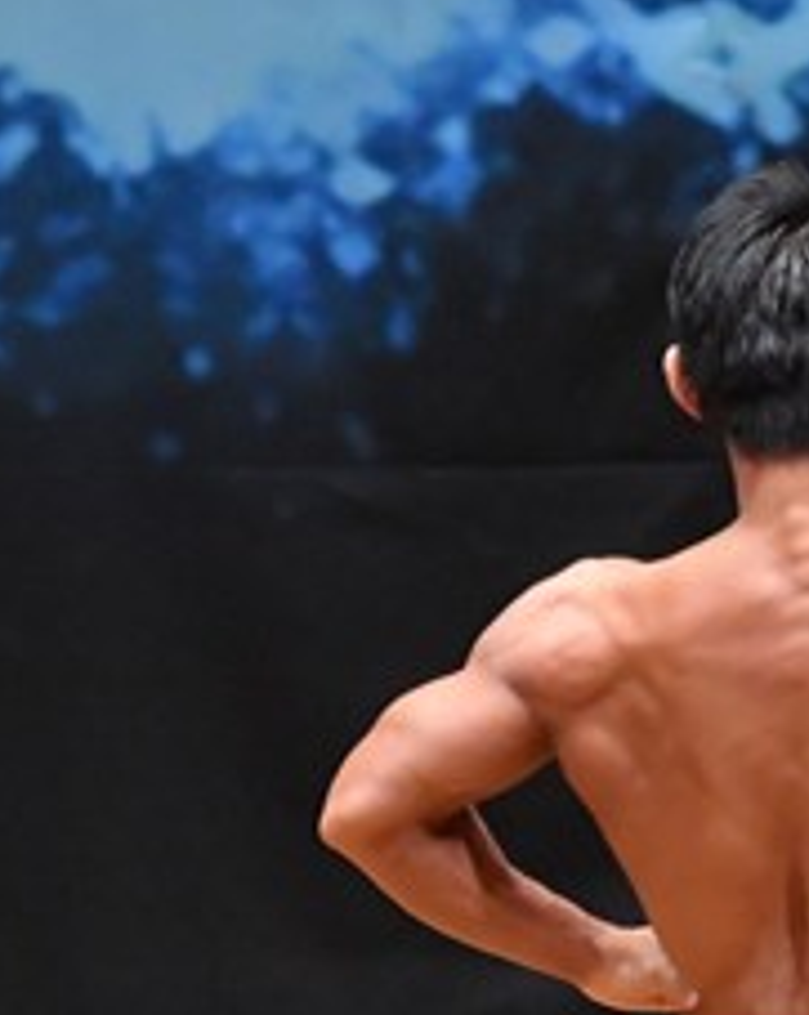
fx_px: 28850
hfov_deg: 1.6
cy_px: 1064
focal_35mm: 962
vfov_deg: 2.0
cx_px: 717
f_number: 5.6
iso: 8000
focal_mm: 200
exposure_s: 1/400
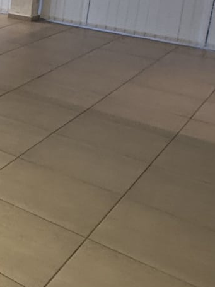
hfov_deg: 16.6
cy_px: -1
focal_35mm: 63
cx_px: -233
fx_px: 522
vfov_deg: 28.8
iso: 125
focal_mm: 2.22
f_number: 2.2
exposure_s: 1/100
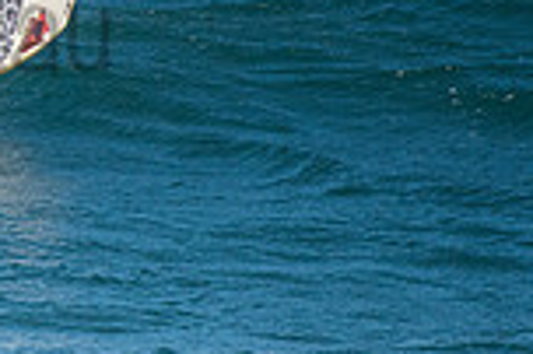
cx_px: -259
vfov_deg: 0.7
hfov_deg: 1.1
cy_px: -9
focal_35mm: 1912
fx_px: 28277
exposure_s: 1/4000
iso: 450
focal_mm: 500
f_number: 5.6
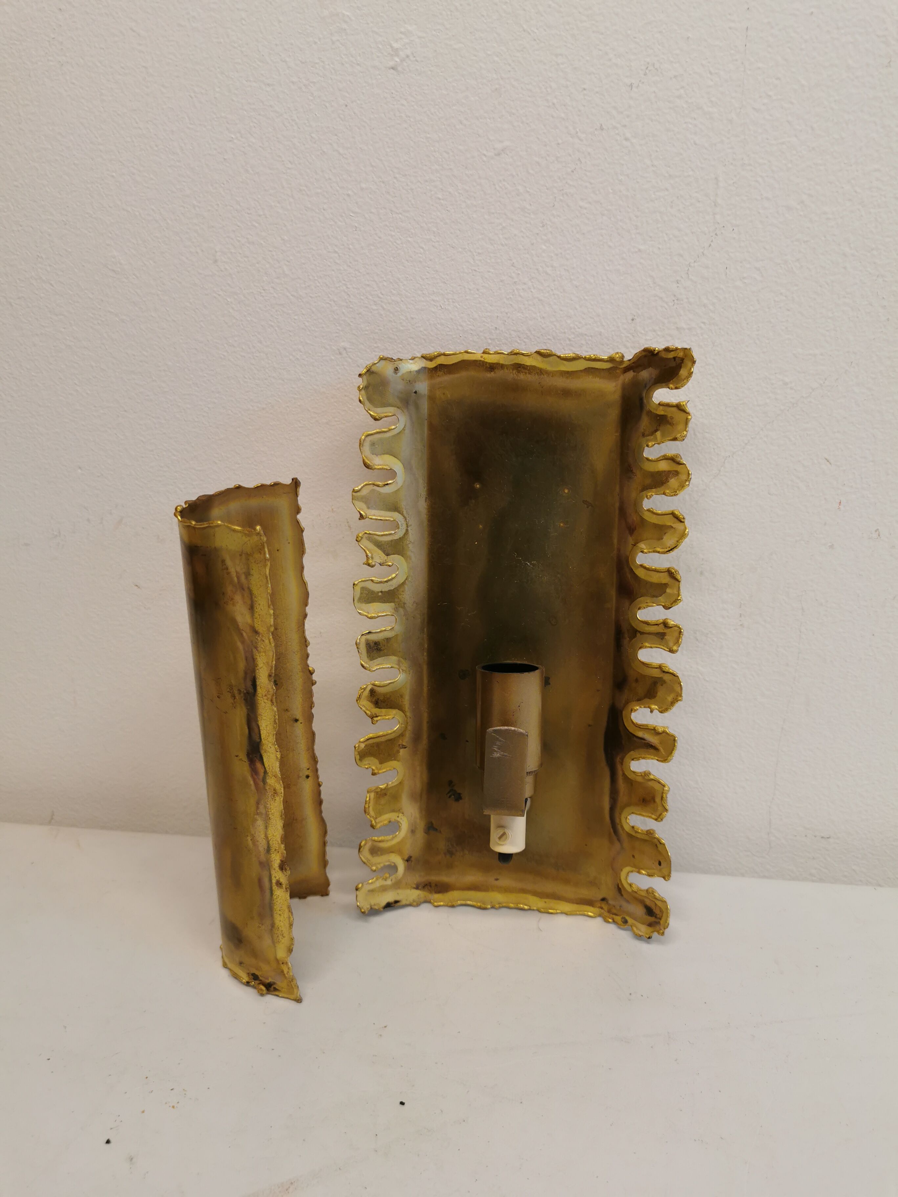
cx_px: 449
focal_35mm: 27
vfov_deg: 65.3
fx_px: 934
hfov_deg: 51.4
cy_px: 598
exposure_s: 1/100
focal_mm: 5.56
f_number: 1.6
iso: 80
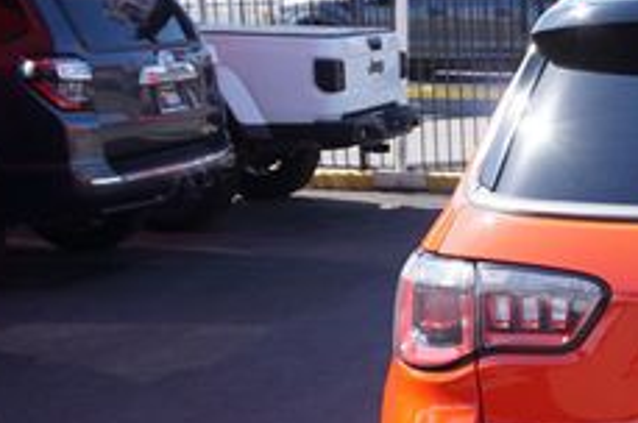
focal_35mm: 84
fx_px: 1487
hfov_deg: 21.6
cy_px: 378
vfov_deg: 16.0
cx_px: 853
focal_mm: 20
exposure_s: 1/200
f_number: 5
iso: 100
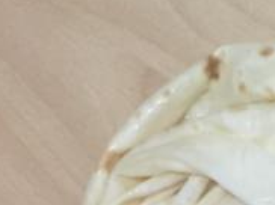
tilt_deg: -58.0
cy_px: 99
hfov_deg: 16.6
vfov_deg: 13.4
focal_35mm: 110
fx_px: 873
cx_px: 382
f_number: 2.2
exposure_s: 1/33
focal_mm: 4.15
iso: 200
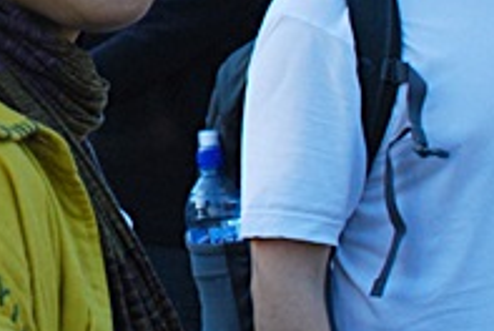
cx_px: -95
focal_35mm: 134
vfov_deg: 10.2
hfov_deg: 14.8
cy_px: 8
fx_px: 1842
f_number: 3.8
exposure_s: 1/500
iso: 400
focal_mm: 22
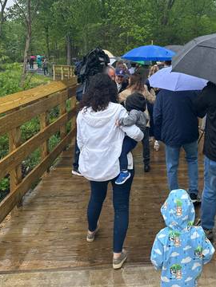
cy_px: 72
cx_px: 173
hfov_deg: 34.8
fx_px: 333
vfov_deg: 45.2
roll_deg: -0.3
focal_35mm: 40
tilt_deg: -7.8
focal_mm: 6.86
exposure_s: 1/1321
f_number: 1.78
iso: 80
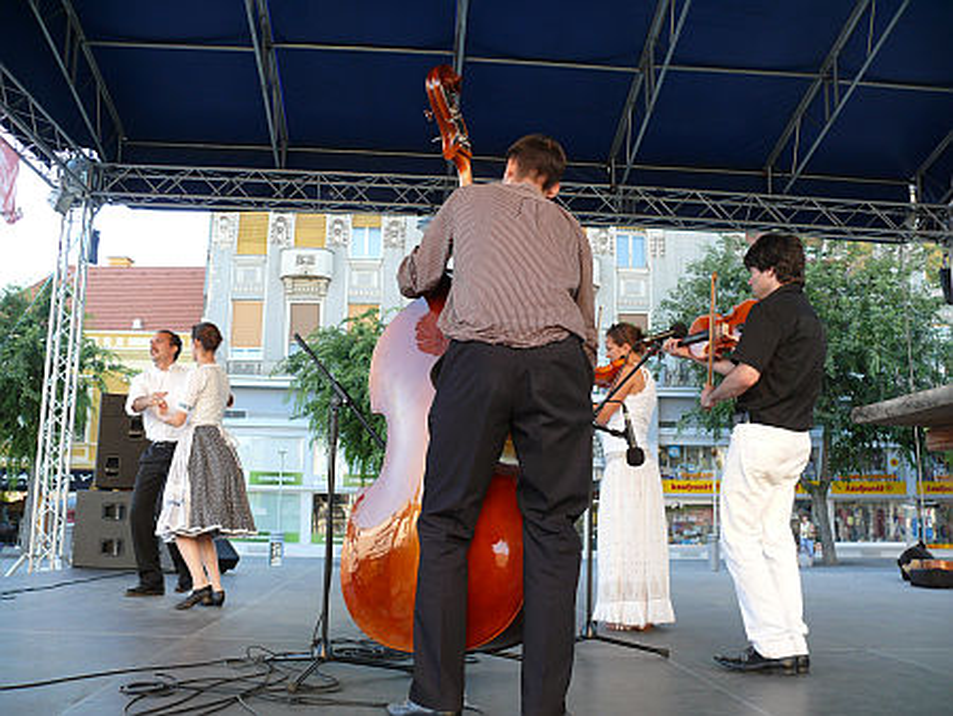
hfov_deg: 52.6
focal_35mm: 35
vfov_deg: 40.7
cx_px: 476
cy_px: 358
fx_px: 964
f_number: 2.8
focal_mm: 7.4
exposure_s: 1/100
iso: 100
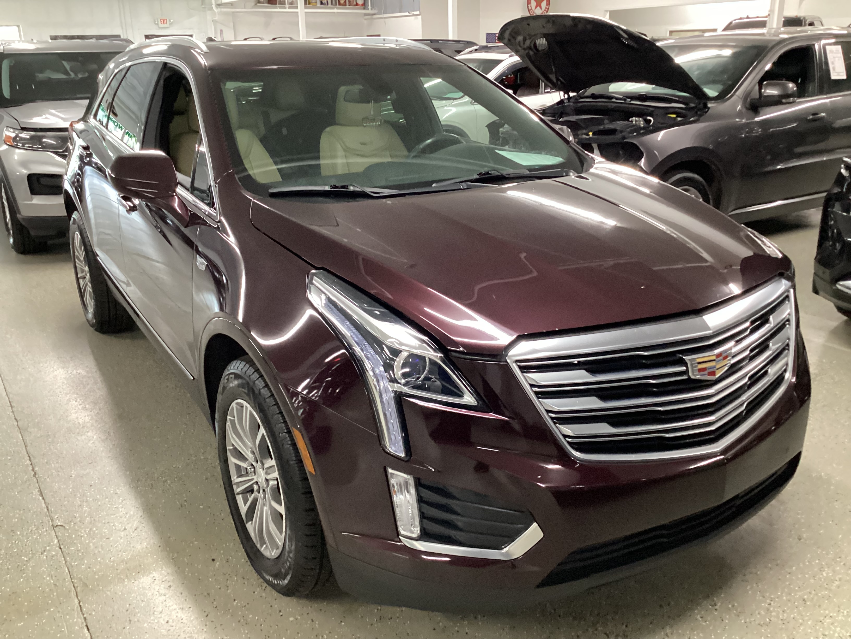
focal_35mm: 31
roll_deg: +1.2
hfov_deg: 58.4
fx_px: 762
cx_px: 426
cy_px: 320
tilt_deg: -19.6
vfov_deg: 45.4
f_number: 2.4
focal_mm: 3.3
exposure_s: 1/40
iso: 400
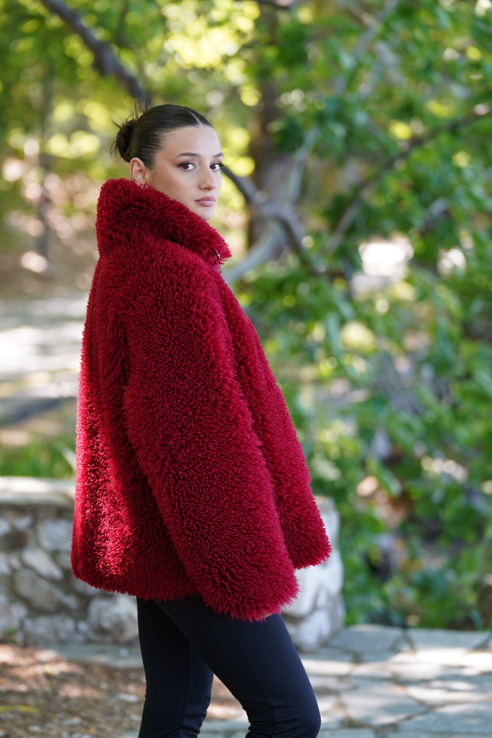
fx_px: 2316
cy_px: 377
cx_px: 235
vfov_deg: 18.1
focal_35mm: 113
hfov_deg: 12.1
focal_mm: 98
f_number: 2.8
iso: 500
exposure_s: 1/320
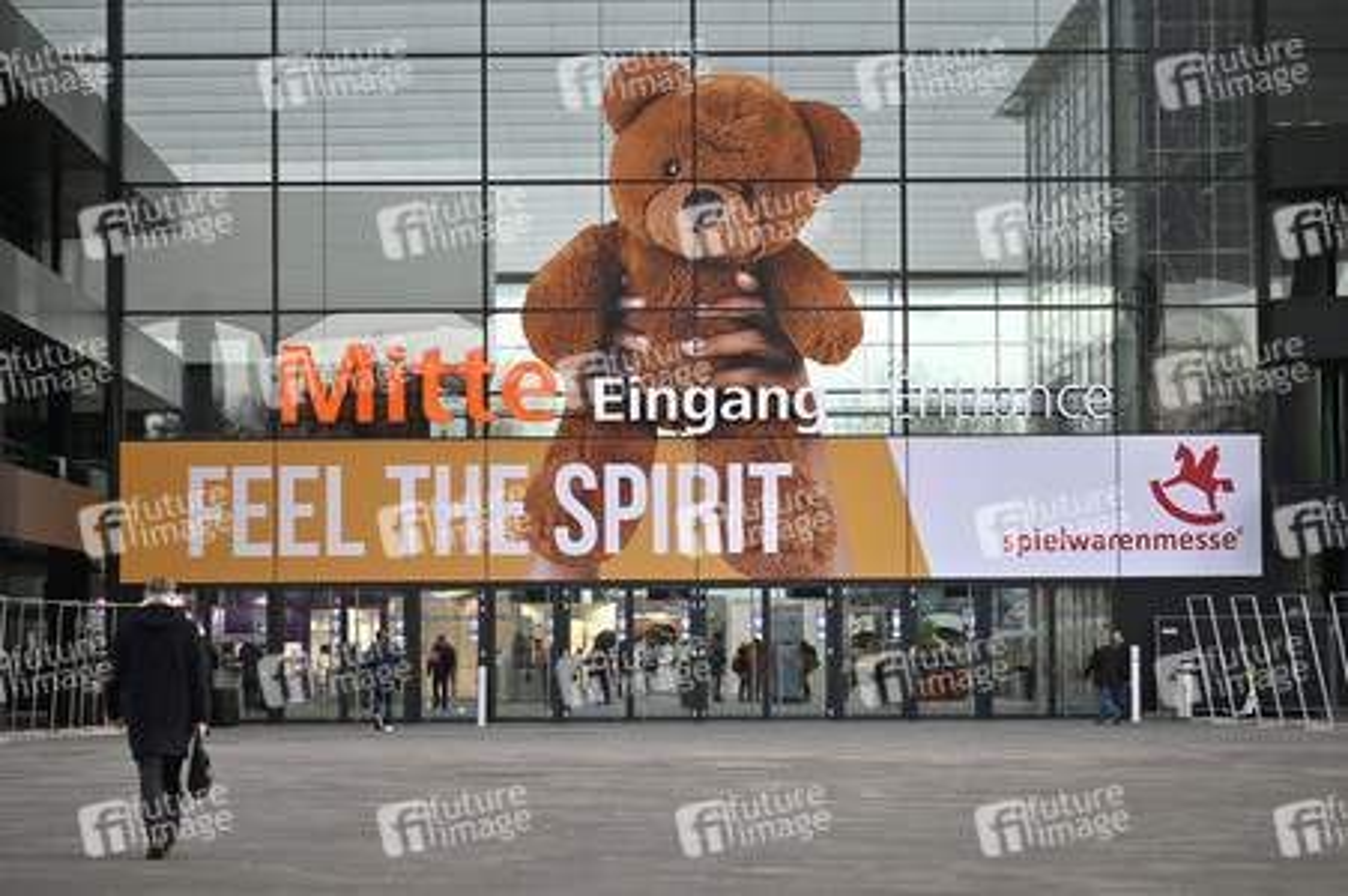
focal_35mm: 103
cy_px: 448
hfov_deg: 19.8
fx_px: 3854
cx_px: 674
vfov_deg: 13.3
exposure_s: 1/500
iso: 250
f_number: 2.8
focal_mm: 103
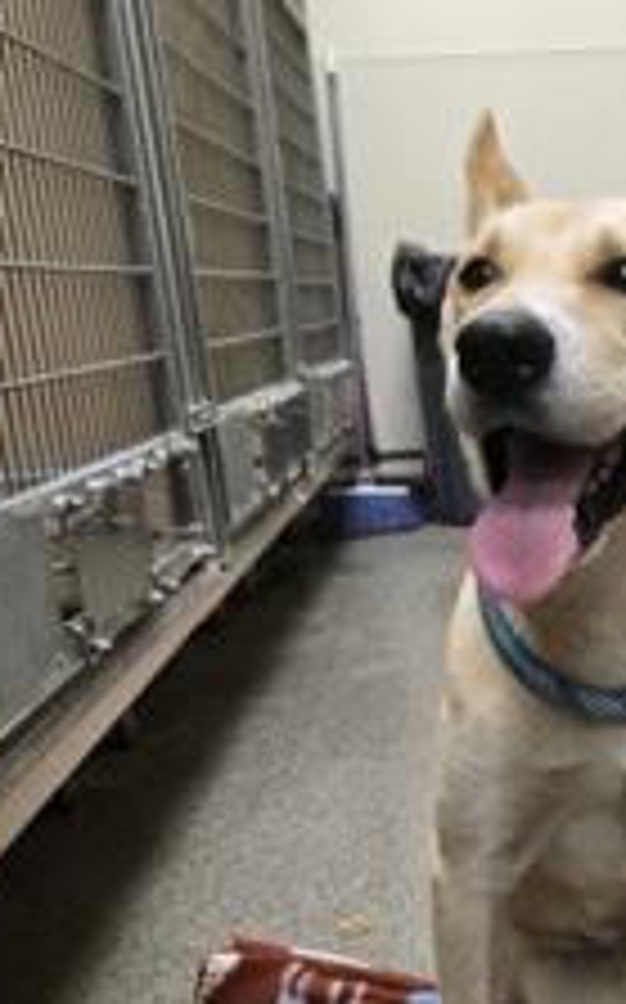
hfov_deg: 26.3
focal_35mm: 46
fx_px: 1258
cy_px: 621
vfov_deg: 43.2
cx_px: 646
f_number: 1.8
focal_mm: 5.4
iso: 250
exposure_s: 1/120
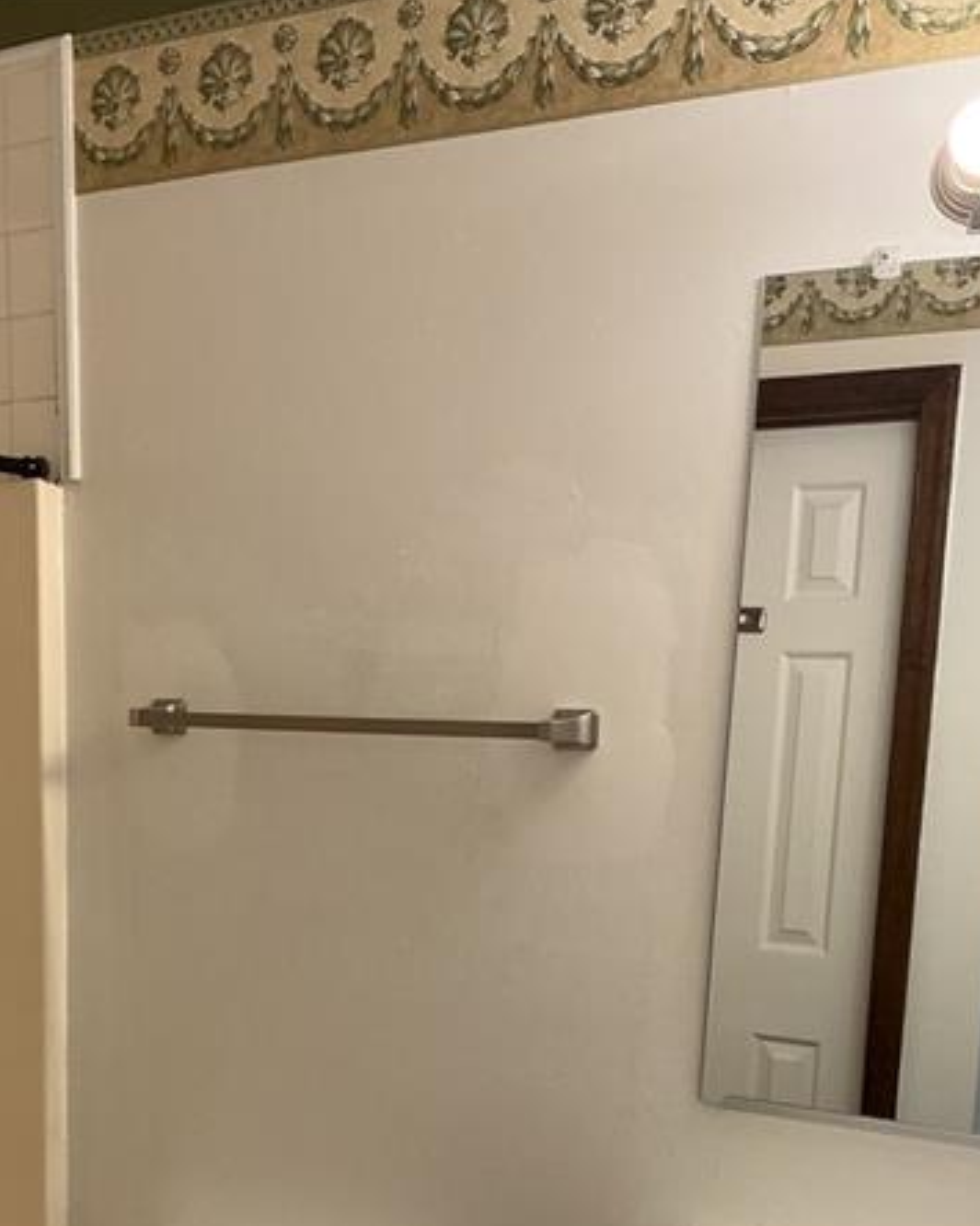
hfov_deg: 30.4
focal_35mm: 49
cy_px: 1047
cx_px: 259
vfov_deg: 36.3
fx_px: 1777
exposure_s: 1/60
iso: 40
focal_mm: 3
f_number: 1.8
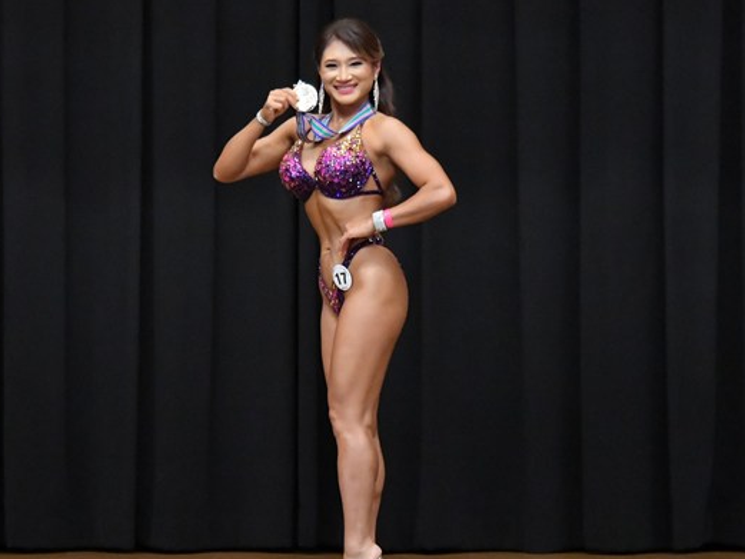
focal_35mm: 310
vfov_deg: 4.8
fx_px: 6673
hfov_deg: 6.4
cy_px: 322
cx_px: 352
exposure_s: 1/400
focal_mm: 145
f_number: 5.6
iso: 8000
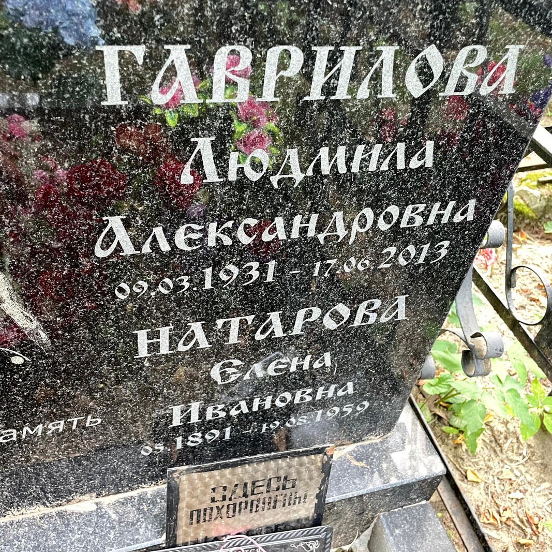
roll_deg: -5.0
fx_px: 559
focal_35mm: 31
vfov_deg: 52.5
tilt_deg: -43.0
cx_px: 266
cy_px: 274
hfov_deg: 52.5
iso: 125
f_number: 1.6
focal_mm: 4.2
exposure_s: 1/72
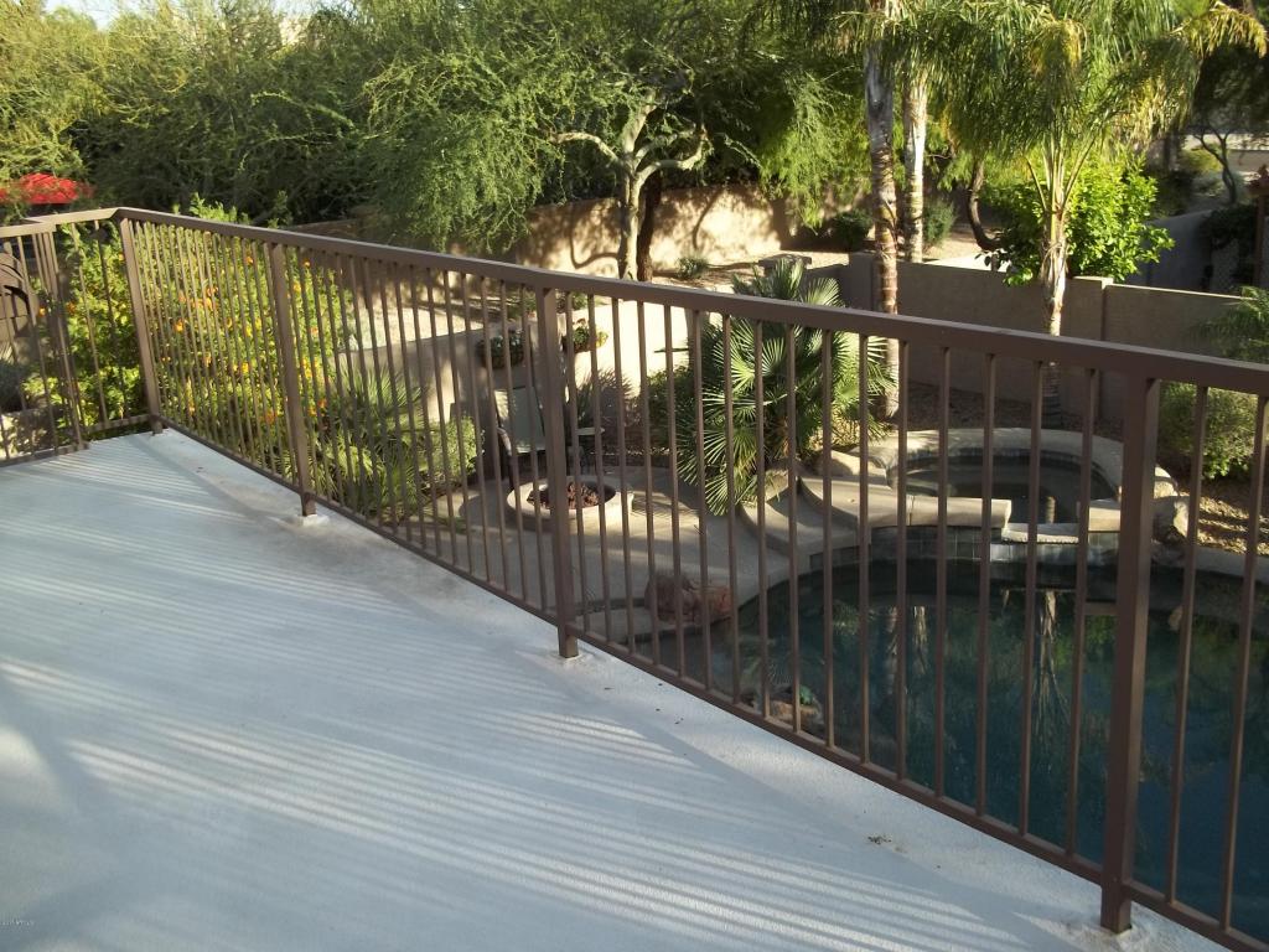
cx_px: 634
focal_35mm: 36
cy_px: 476
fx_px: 1320
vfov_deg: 39.7
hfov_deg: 51.4
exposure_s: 1/320
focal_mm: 6.5
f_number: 3.1
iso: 64
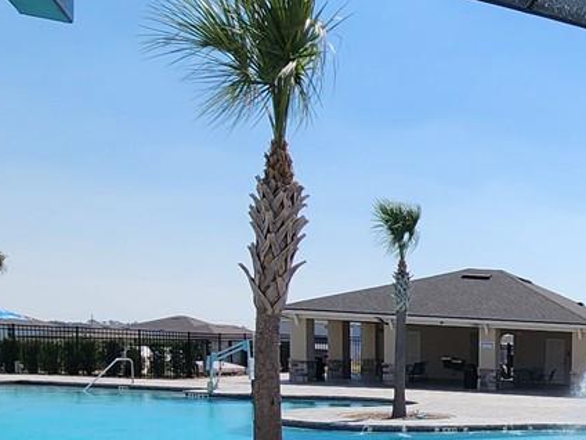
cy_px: 473
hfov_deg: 28.8
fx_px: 830
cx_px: 824
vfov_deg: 27.4
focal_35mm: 49
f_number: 2.2
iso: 50
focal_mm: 2.2
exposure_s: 1/2657
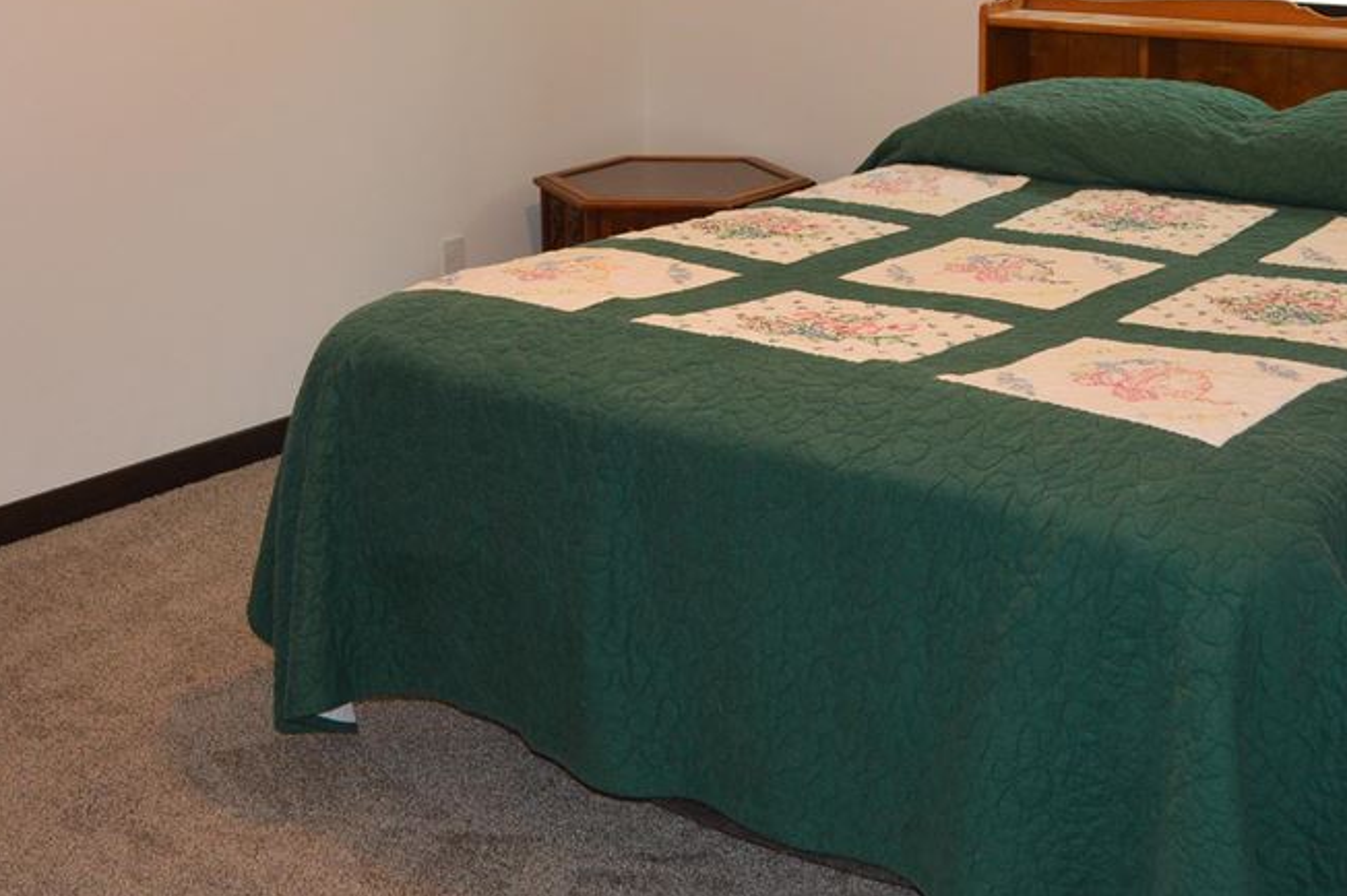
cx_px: 636
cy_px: 191
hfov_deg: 37.5
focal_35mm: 53
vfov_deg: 25.1
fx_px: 1982
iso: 640
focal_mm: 18
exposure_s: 1/60
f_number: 3.5
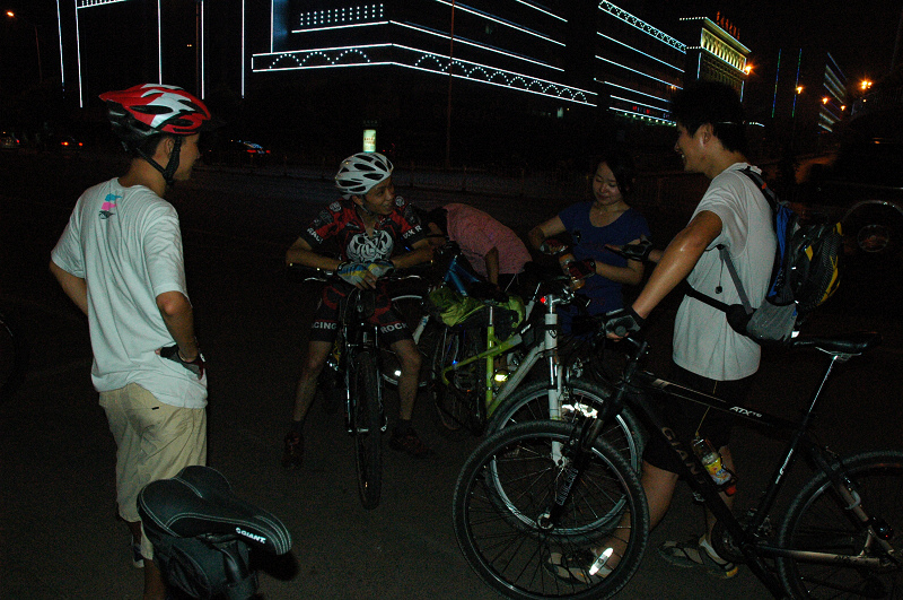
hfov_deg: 67.5
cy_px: 300
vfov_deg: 47.8
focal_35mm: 27
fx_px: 676
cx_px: 452
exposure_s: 1/60
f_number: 7.1
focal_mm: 18
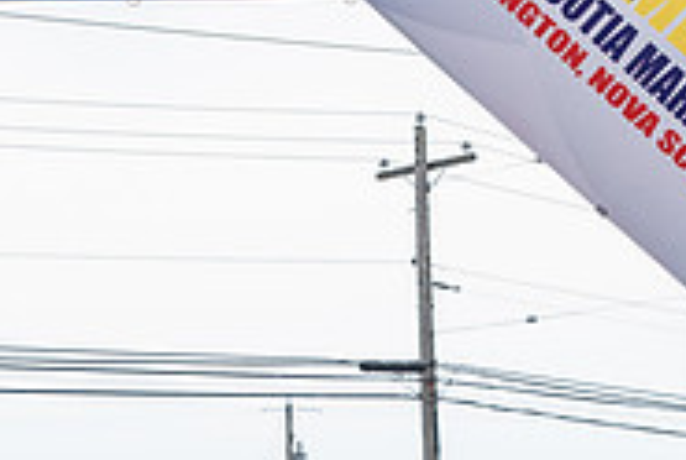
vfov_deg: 6.9
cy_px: 634
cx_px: 195
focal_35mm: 199
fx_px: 3798
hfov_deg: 10.3
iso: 800
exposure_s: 1/4000
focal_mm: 48
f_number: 4
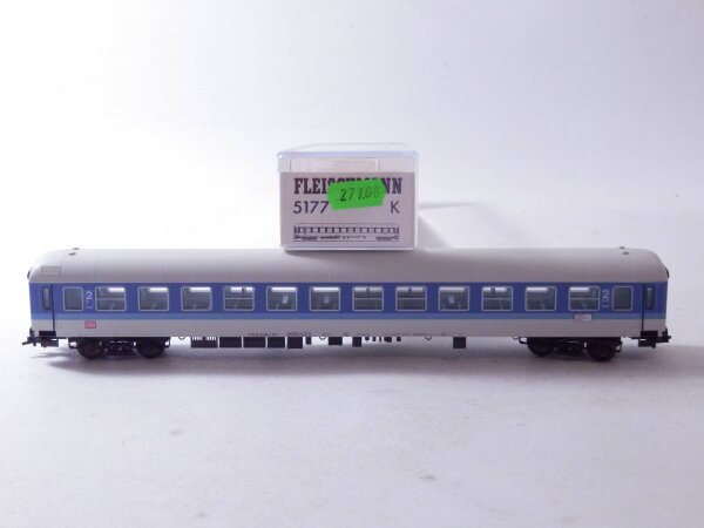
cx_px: 352
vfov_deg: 22.3
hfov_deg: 29.4
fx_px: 1342
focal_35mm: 66
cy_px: 264
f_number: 4.4
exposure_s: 1/160
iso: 800
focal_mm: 11.9
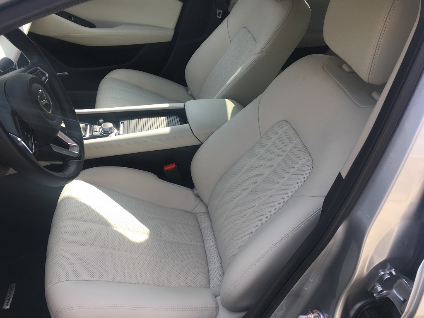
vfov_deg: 48.2
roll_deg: -8.7
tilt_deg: -38.0
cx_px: 212
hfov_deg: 61.7
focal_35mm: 29
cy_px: 159
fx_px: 355
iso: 25
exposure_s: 1/318
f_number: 2.2
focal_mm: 4.15
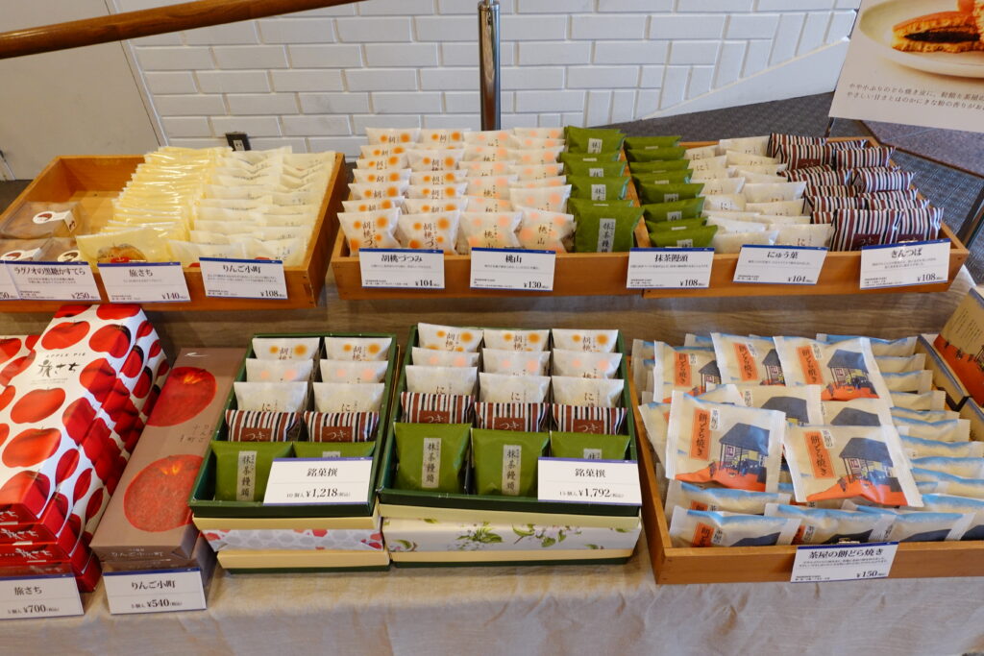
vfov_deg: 53.1
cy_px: 328
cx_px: 492
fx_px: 656
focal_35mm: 24
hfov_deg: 73.7
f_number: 6.3
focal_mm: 8.8
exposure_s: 1/30
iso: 640
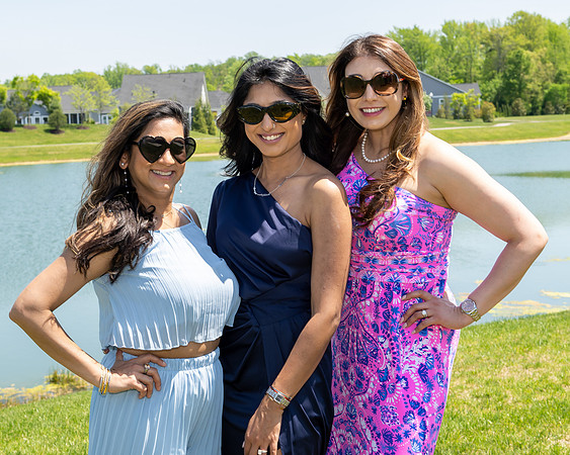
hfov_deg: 31.0
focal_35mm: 61
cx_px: 275
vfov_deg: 25.0
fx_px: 1027
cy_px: 214
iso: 110
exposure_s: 1/250
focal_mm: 34
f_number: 6.3
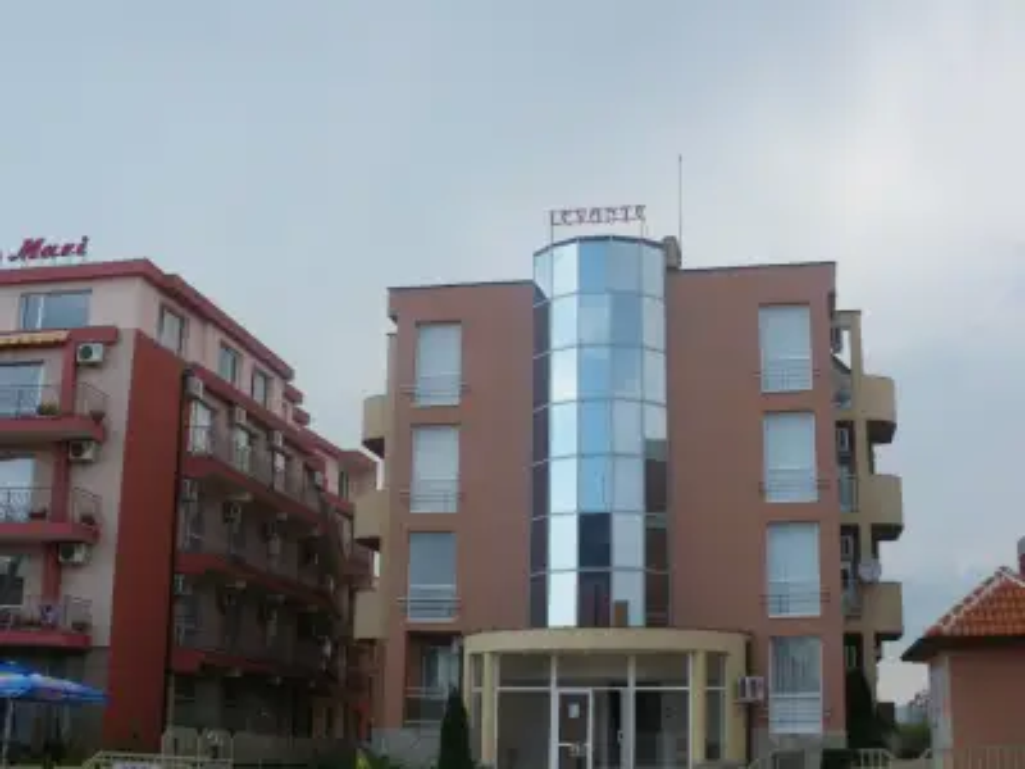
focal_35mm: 42
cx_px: 512
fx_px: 1244
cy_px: 384
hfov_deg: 44.8
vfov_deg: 34.3
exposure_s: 1/320
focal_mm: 7.5
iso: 80
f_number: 4
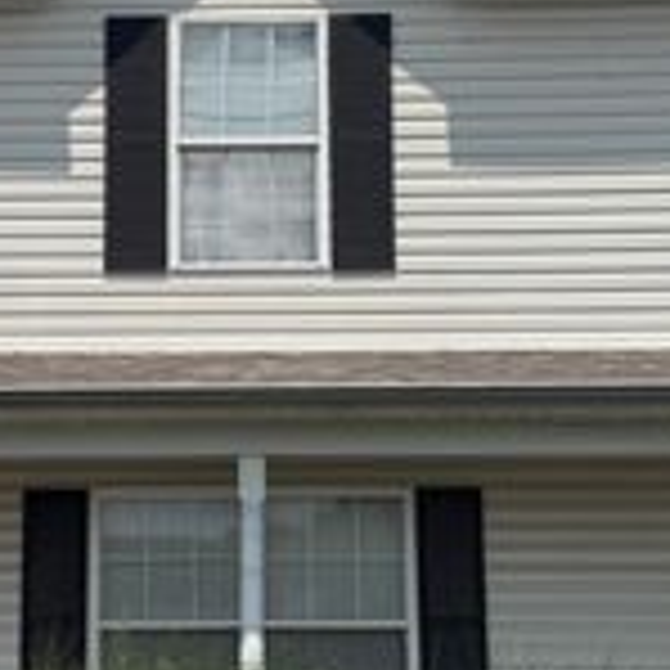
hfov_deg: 24.2
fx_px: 1555
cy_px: 384
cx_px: 202
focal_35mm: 71
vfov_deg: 24.3
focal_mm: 6.76
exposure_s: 1/8130
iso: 80
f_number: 1.78
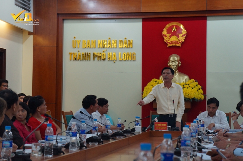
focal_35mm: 82
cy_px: 80
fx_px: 556
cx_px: 122
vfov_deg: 16.5
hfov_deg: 24.6
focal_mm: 55
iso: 1250
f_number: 5.6
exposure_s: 1/100
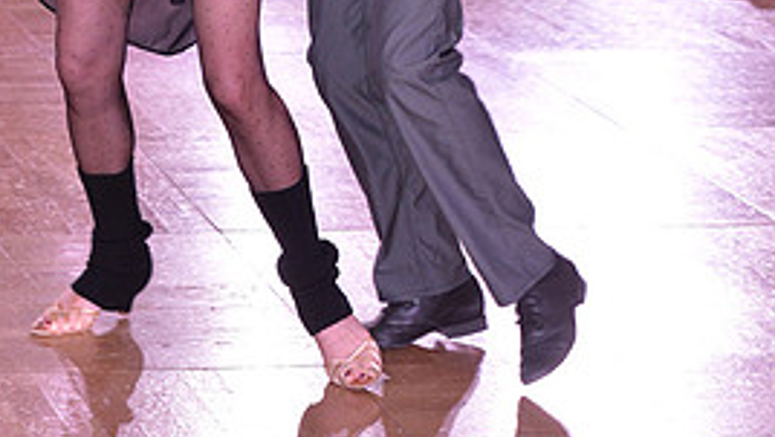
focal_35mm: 215
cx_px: 221
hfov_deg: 10.0
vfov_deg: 5.6
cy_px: -220
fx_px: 4420
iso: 2000
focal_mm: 95
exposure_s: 1/250
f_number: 6.3
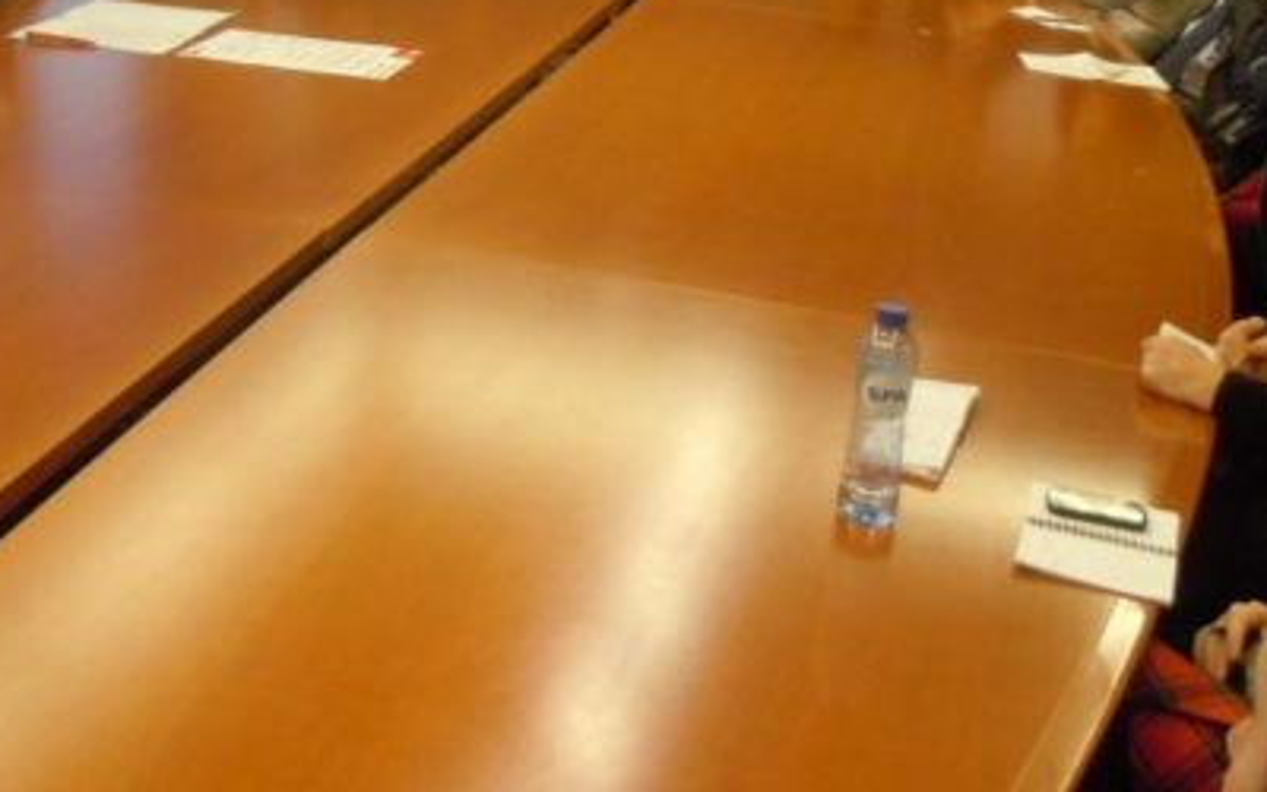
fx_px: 2106
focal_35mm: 61
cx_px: 424
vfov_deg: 20.5
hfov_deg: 33.2
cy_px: -19
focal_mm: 5.4
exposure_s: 1/25
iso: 400
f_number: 3.5
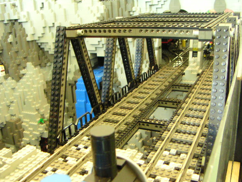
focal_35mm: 38
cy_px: 90
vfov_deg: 37.7
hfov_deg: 49.0
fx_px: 266
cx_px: 123
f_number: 2.8
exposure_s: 1/8
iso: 400
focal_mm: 4.8
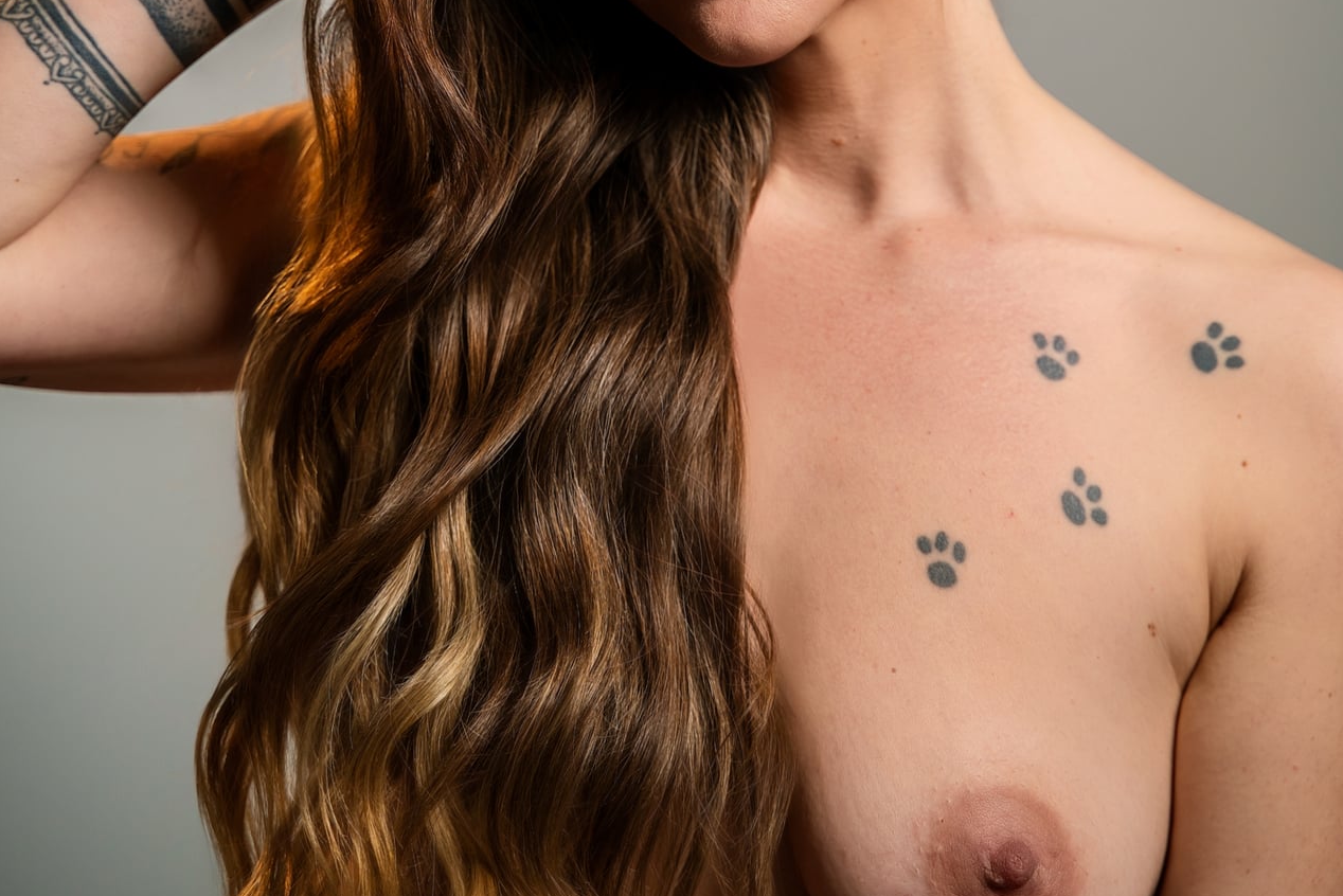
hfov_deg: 18.8
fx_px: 4067
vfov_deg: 12.5
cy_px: 55
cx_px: 675
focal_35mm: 109
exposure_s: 1/200
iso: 160
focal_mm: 72
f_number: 2.8
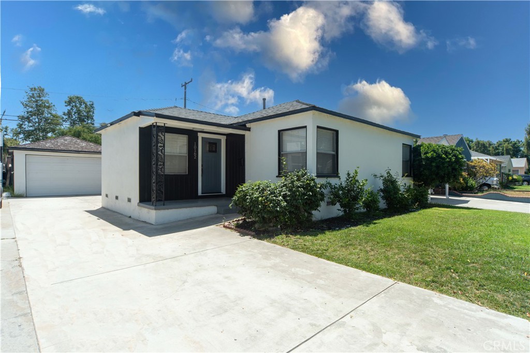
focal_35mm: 20
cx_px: 265
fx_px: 294
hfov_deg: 84.0
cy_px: 176
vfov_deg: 61.9
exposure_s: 1/250
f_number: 10
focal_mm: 20
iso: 100
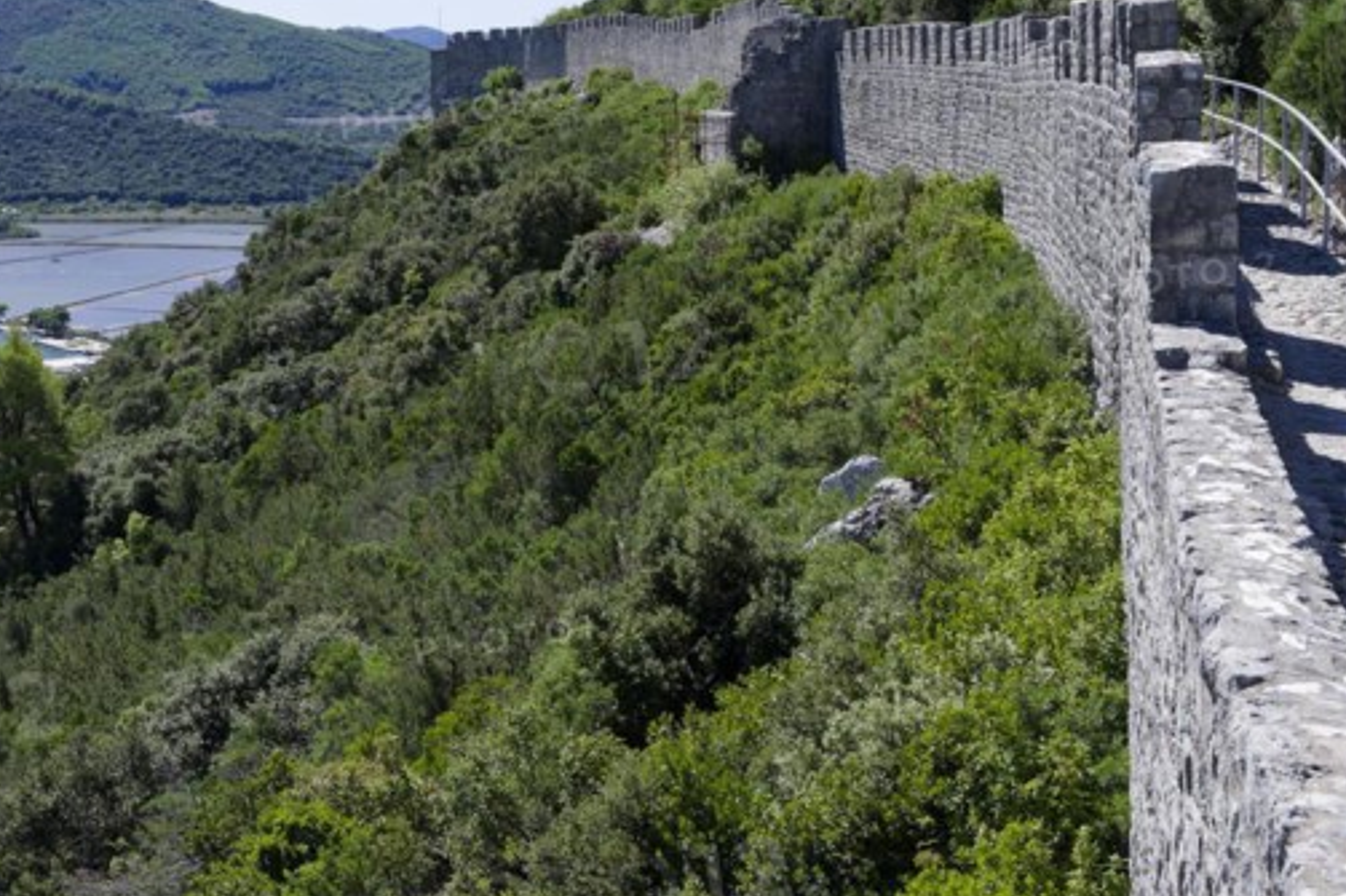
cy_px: 222
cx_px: 471
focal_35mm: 62
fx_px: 2317
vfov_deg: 21.7
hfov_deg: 32.2
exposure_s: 1/200
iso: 100
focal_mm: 39
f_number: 8
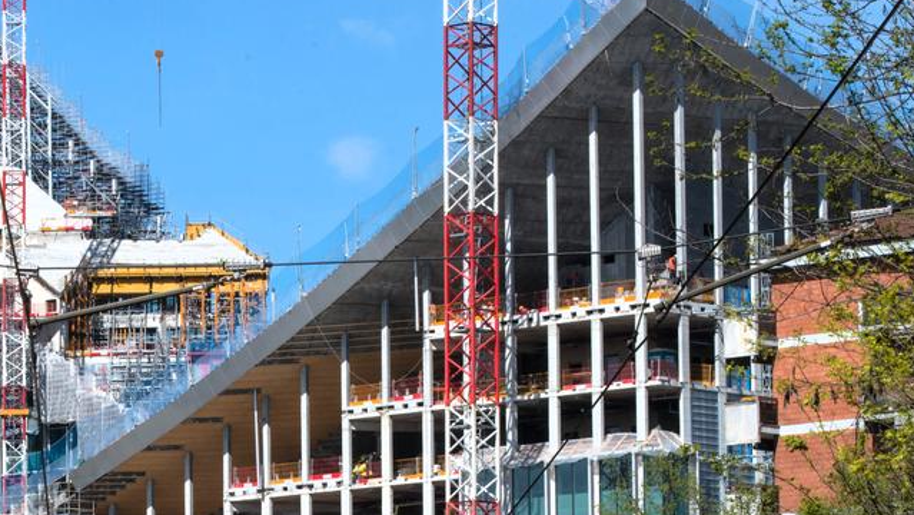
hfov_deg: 9.1
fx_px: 5722
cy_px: 577
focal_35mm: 236
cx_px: 257
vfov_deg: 5.1
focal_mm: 100
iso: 100
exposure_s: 1/125
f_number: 8
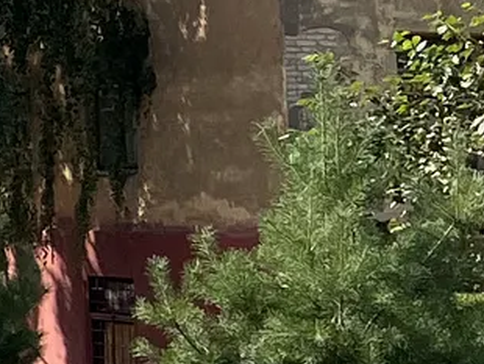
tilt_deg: +5.0
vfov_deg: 7.4
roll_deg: -1.1
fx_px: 2813
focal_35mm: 201
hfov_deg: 7.5
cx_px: -1352
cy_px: -50
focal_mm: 5.7
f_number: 1.5
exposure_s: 1/4444
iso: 50
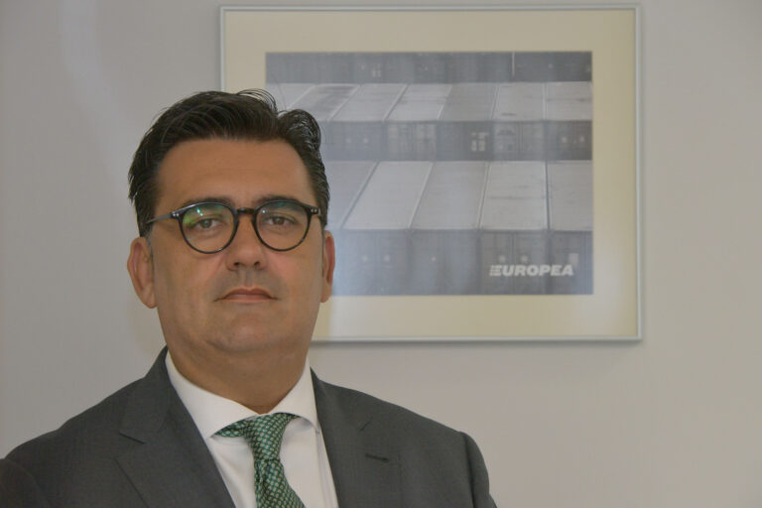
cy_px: 254
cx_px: 381
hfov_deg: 12.2
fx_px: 3556
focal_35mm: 168
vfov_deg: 8.2
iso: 1250
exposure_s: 1/80
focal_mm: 112
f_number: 8
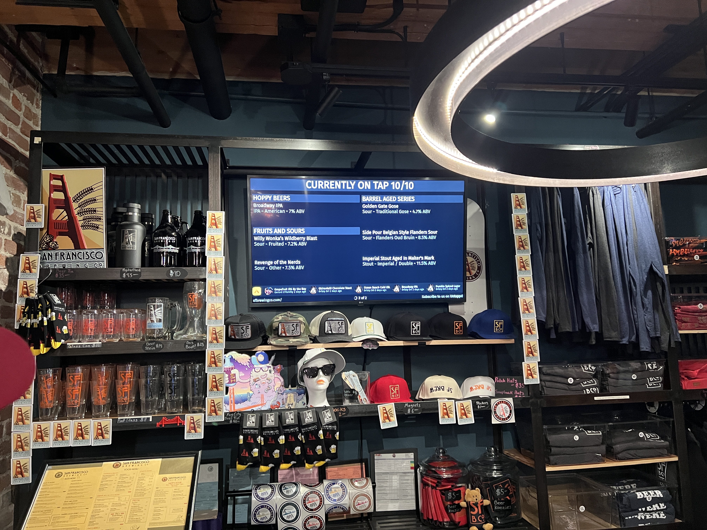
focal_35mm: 26
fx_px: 531
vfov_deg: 53.1
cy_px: 265
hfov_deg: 67.3
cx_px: 354
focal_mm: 5.7
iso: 400
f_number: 1.5
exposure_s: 1/40
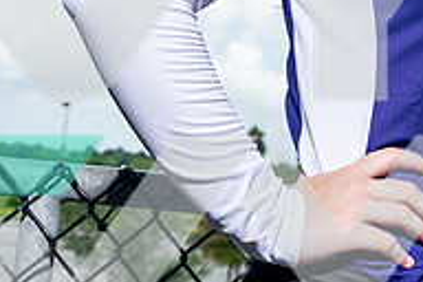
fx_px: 1422
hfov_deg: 16.5
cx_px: 443
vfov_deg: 11.2
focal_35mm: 121
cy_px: -14
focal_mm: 40
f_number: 8
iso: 100
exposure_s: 1/125
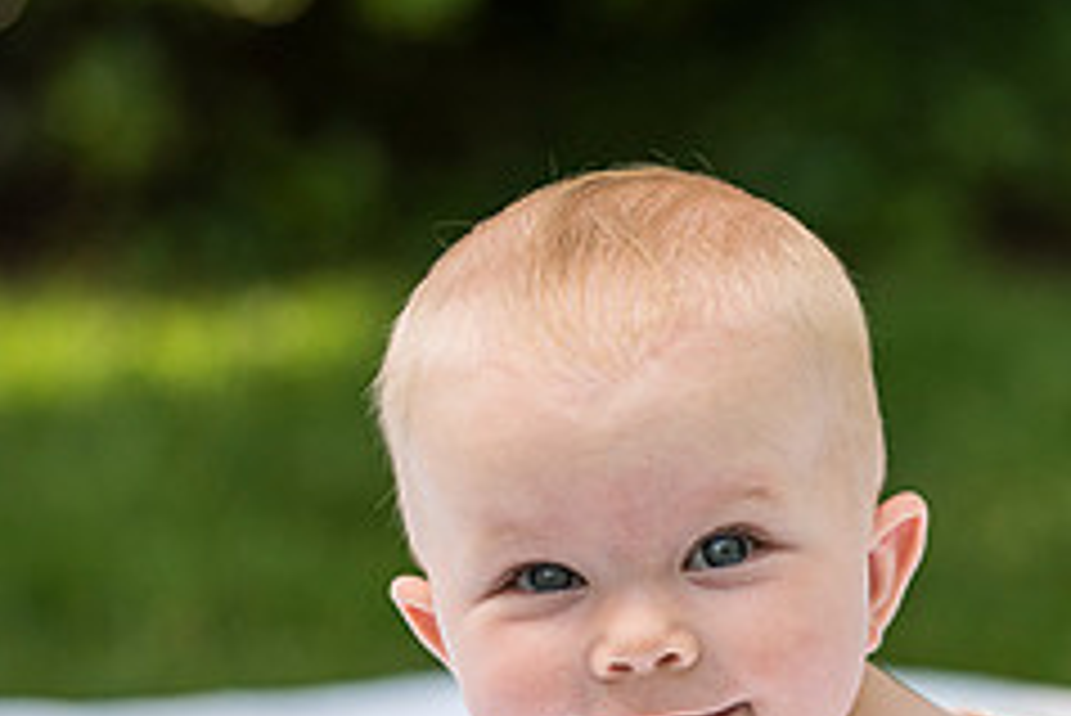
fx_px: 8424
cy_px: 714
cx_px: 1120
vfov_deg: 4.9
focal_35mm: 283
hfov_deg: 7.2
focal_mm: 116
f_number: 3.5
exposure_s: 1/1000
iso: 400
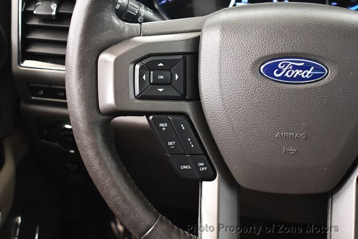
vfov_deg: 22.7
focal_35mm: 60
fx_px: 597
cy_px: 120
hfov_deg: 33.4
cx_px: 179
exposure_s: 1/60
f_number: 4.2
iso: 5000
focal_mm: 30
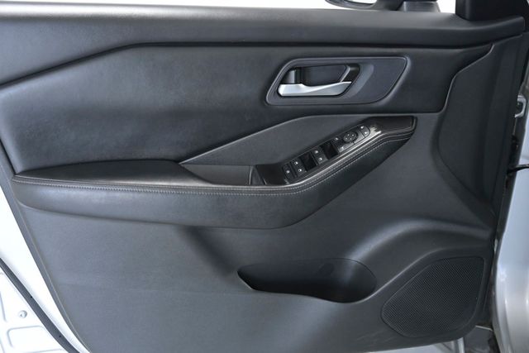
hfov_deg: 47.4
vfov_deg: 32.6
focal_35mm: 41
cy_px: 176
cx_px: 264
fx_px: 603
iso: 2000
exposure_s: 1/320
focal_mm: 41
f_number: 4
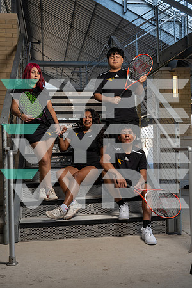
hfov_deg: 32.6
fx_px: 328
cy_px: 144
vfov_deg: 47.4
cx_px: 96
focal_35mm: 41
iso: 250
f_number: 8
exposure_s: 1/250
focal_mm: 41
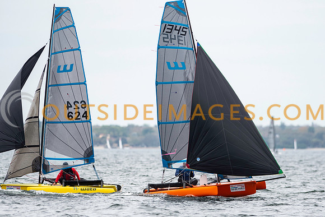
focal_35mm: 516
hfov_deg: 4.0
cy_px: 104
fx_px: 4661
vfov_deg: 2.7
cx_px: 186
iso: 400
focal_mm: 300
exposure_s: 1/4000
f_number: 4.5
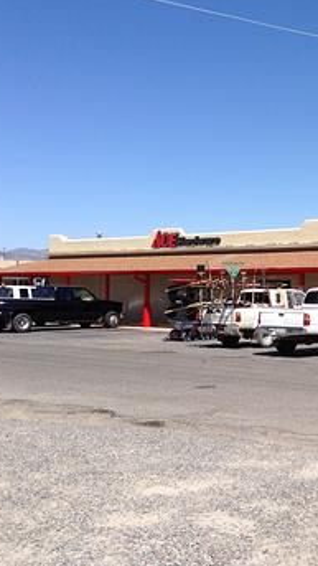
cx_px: 360
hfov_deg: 22.8
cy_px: 285
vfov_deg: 42.1
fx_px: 734
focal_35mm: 49
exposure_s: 1/1938
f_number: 2.4
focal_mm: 4.12
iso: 50
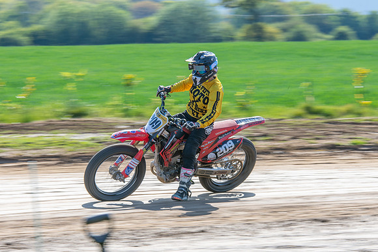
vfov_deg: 4.3
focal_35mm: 319
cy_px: 165
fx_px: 3345
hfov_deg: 6.5
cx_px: 194
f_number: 8
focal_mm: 140
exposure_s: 1/160
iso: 200
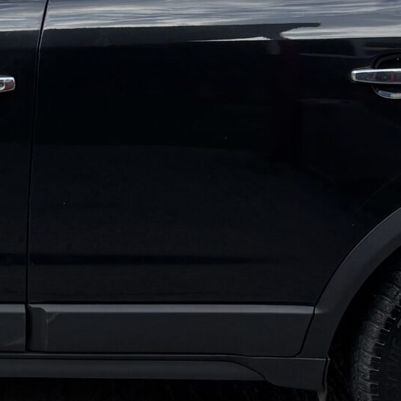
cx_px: -69
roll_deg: -0.1
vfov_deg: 15.4
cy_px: -70
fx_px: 1429
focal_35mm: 109
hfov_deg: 15.4
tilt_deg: -3.7
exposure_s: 1/1164
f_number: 1.6
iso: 50
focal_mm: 5.96
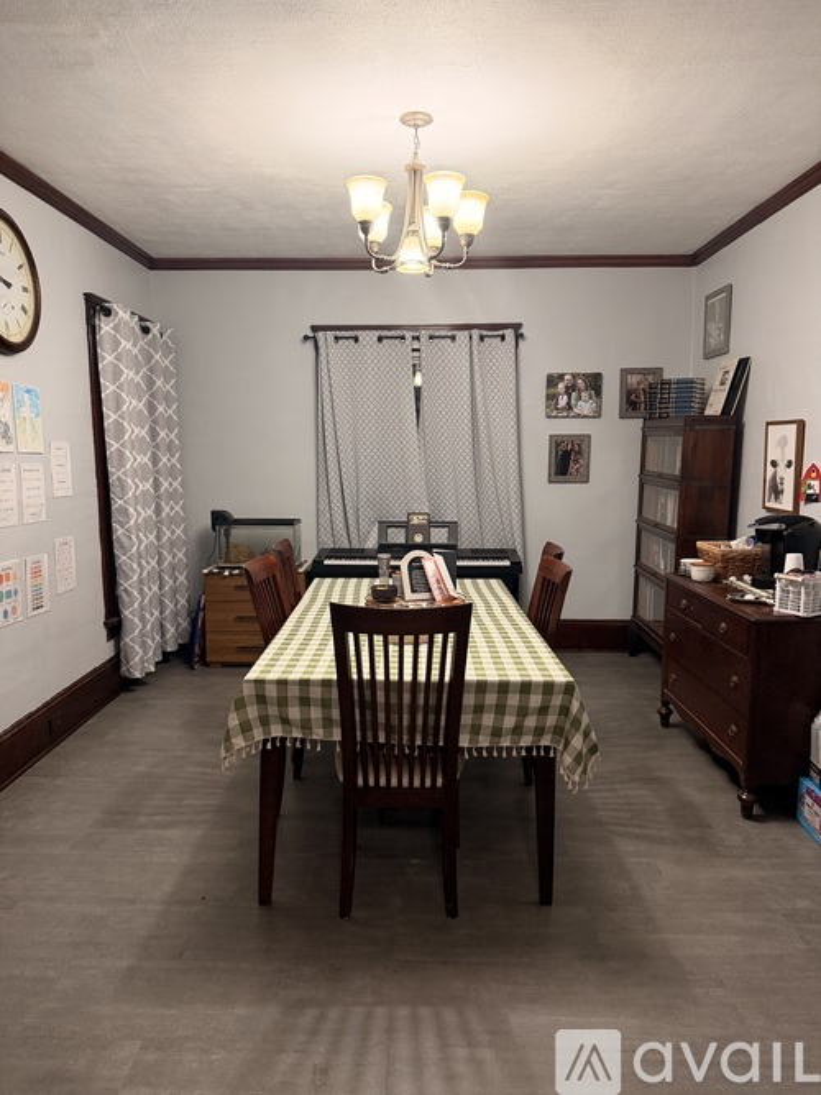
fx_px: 759
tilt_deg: -7.5
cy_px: 548
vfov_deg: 71.6
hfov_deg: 56.8
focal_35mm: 24
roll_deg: -0.2
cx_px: 410
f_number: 1.78
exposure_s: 1/60
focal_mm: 6.76
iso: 320
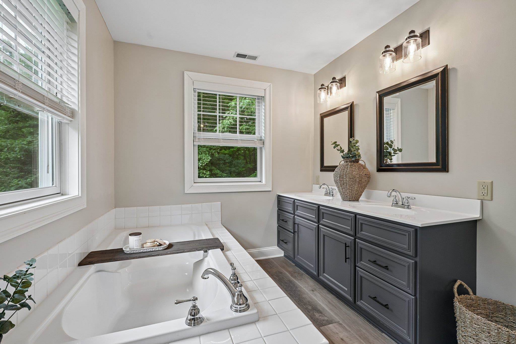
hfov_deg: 96.7
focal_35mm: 16
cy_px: 172
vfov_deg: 73.7
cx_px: 258
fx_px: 229
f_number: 8
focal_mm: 16
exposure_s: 1/30
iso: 400
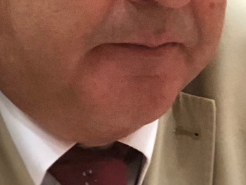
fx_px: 2273
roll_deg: -1.7
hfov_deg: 6.2
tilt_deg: -12.6
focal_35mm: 320
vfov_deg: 4.6
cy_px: 184
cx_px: 66
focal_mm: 6.6
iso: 500
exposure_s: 1/33
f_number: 2.8
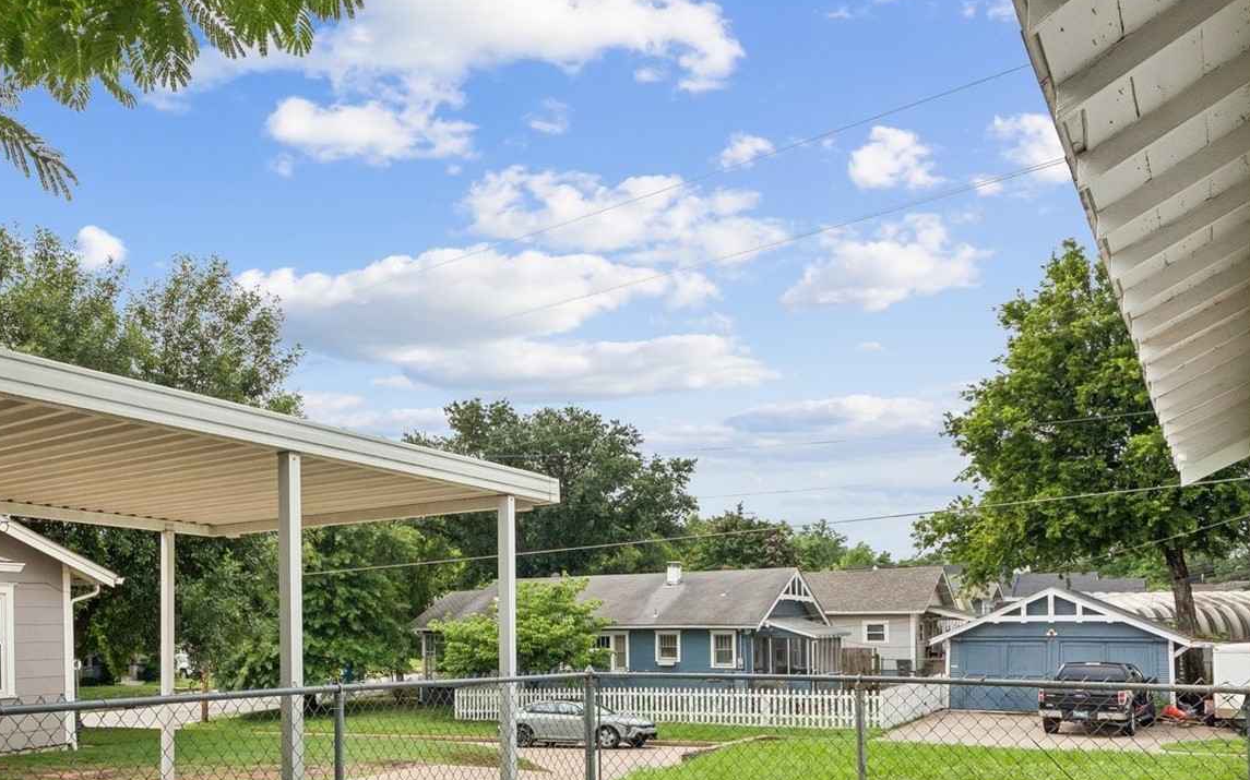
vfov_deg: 40.1
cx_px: 368
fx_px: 988
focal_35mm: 29
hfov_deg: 62.2
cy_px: 694
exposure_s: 1/640
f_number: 9
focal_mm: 16
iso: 200
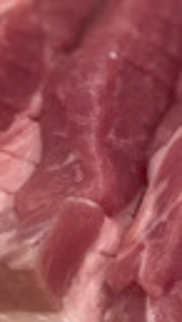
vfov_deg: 12.2
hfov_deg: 6.7
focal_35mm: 175
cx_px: -180
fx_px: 1495
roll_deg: +2.0
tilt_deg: -43.7
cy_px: 32
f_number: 1.6
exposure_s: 1/100
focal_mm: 4.2
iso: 125
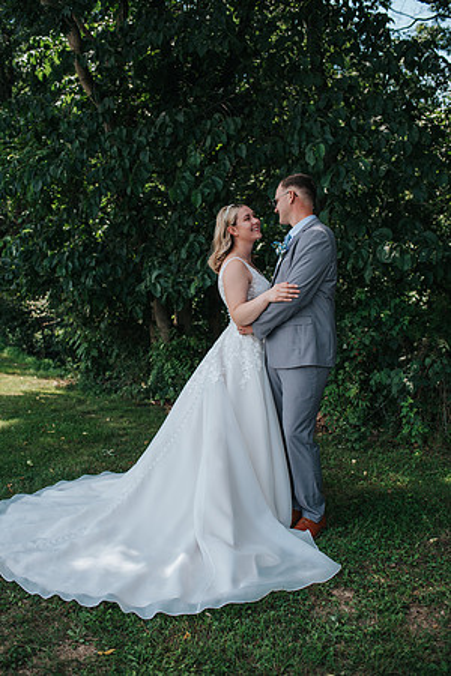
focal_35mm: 35
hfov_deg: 37.9
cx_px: 226
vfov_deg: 54.4
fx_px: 658
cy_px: 338
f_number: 2.8
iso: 100
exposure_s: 1/500
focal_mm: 35
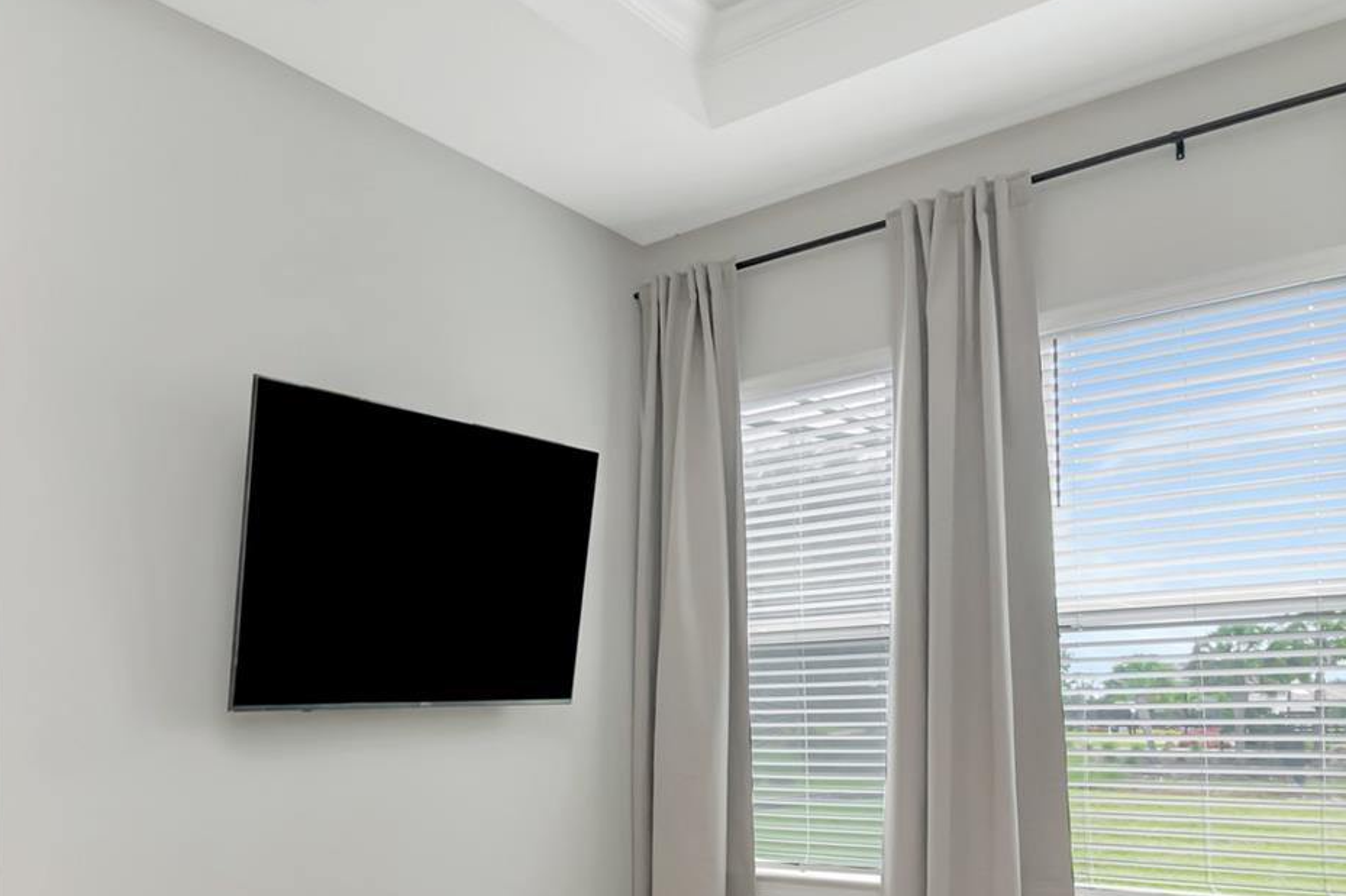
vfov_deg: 40.3
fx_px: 1159
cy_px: 734
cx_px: 329
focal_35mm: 31
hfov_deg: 57.1
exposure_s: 1/200
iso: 800
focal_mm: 12
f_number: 7.1
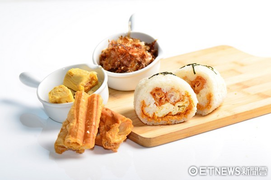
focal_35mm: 158
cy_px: 90
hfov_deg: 13.1
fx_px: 1183
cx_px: 136
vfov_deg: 8.7
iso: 250
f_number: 6.3
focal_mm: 105
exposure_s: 1/250
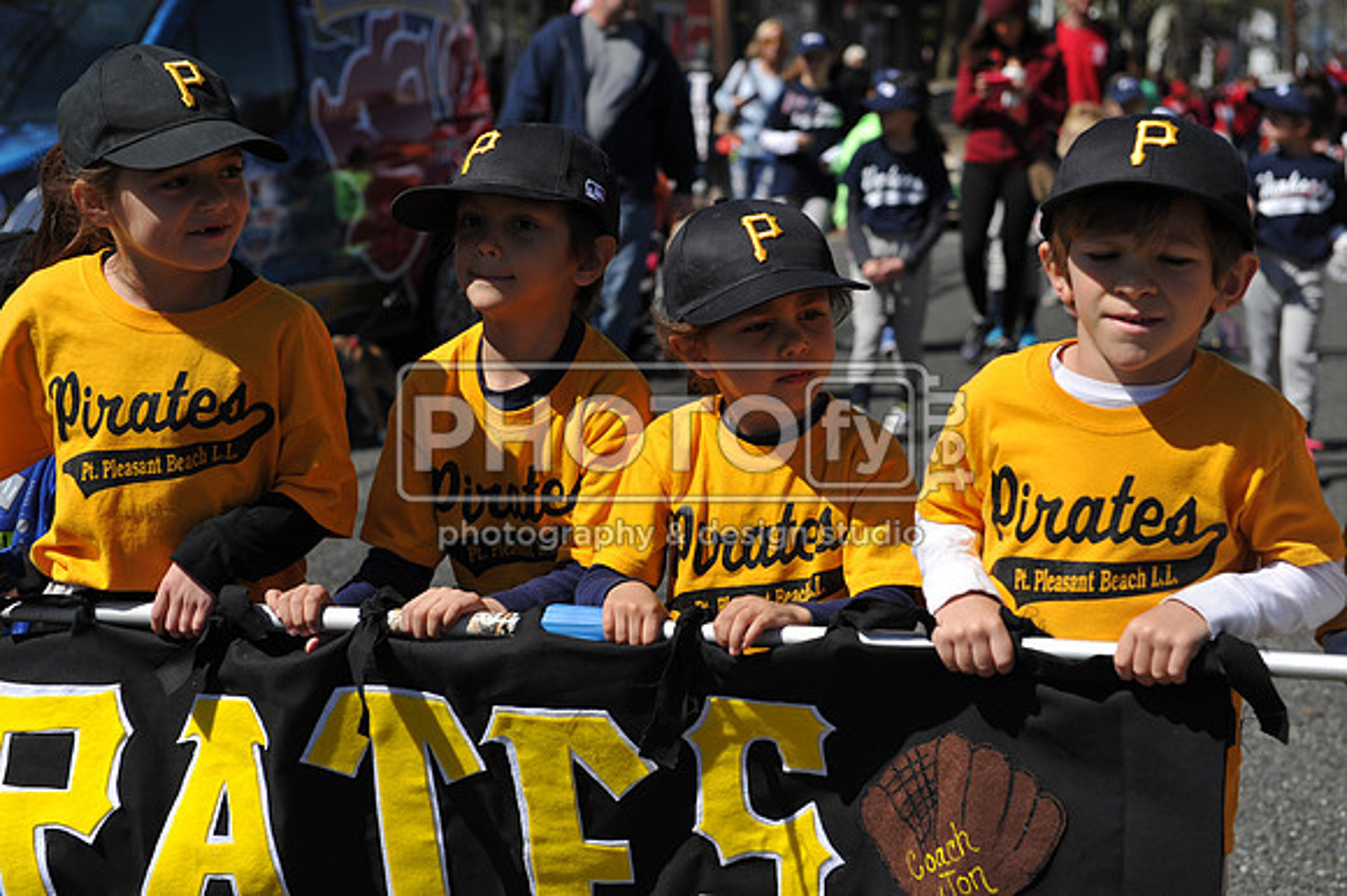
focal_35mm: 70
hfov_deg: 28.9
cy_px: 448
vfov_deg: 19.4
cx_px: 674
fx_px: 2618
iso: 200
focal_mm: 70
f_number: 5
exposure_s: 1/1600
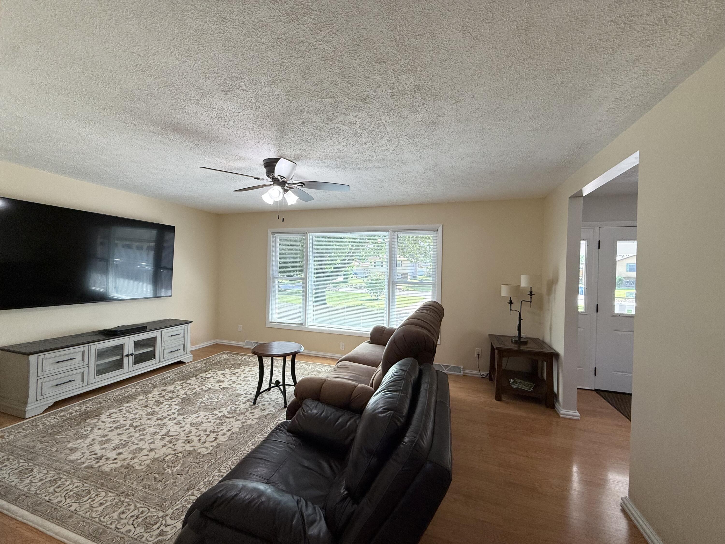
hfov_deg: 102.1
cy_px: 272
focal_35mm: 14
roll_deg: -1.4
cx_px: 362
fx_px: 293
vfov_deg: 85.7
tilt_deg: +0.0
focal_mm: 2.22
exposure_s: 1/120
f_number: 2.2
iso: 64
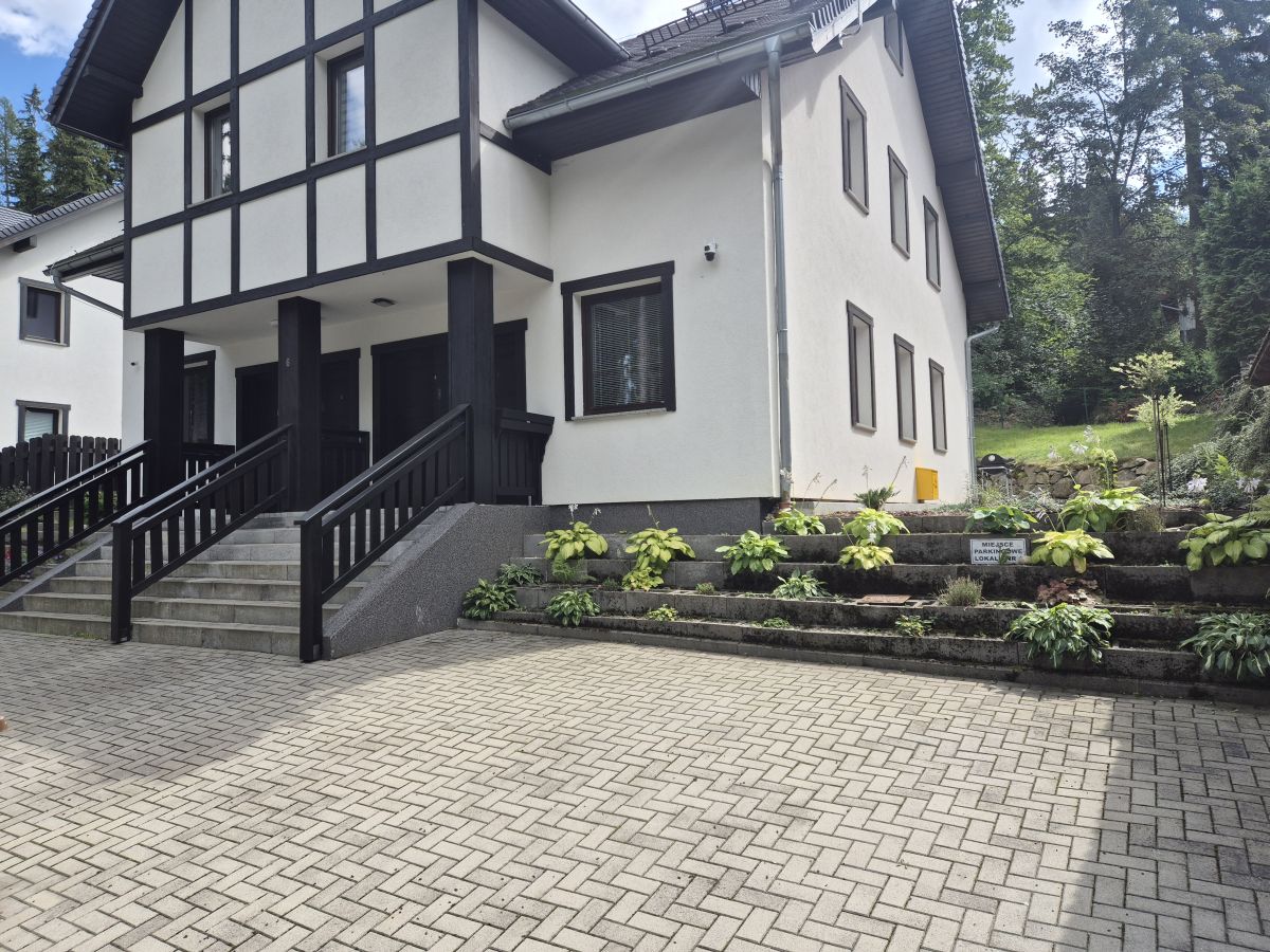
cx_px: 635
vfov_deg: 58.9
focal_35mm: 23
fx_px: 844
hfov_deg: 73.9
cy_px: 476
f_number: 1.8
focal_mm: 5.4
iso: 25
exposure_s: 1/690
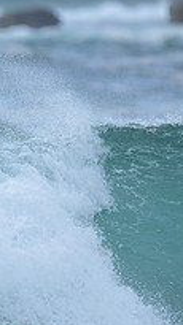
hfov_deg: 0.5
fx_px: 20478
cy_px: 194
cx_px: -213
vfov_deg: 0.9
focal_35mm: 2369
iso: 320
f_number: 6.3
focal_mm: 800
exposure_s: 1/1600
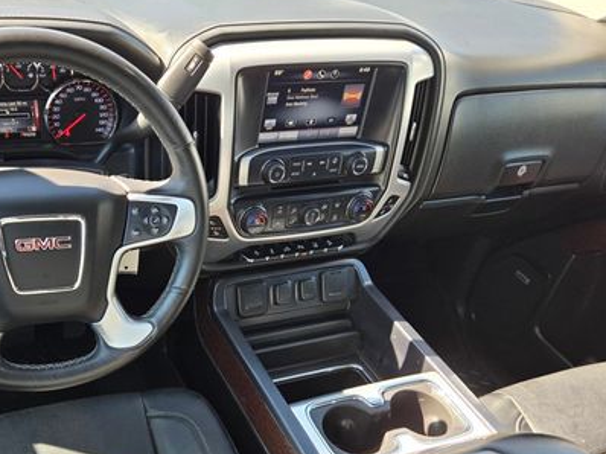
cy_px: 346
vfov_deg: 37.6
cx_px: 195
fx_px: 647
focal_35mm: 37
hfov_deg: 49.2
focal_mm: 5.4
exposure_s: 1/180
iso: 50
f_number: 1.8
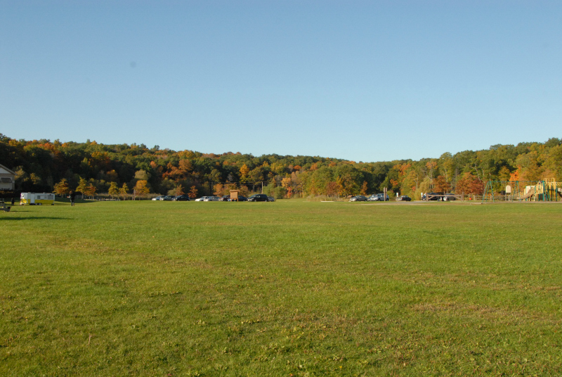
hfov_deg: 53.1
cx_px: 281
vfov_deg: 37.0
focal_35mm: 36
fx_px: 563
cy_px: 188
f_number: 11
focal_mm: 24
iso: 800
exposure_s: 1/500
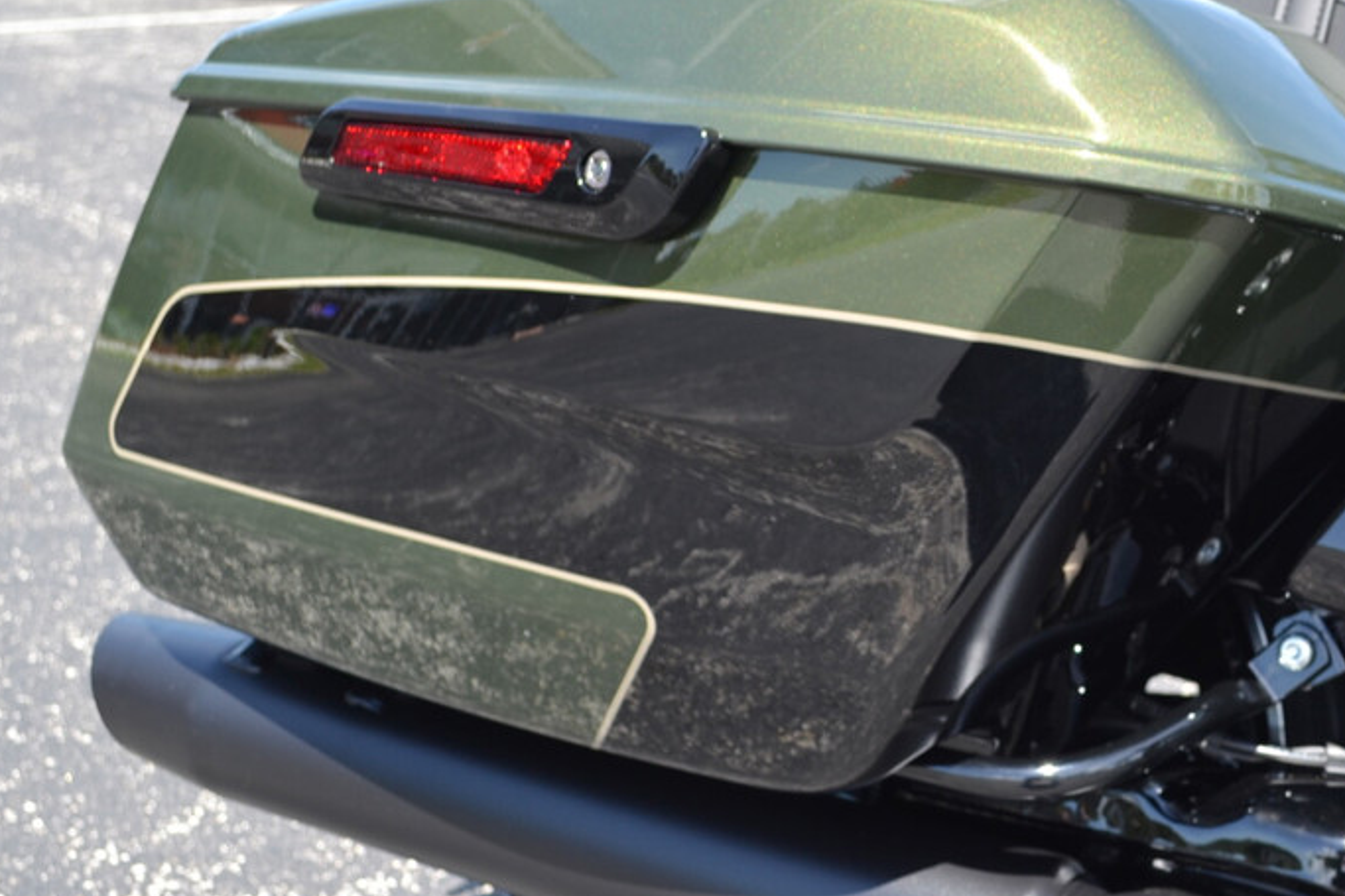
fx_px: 2166
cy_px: 547
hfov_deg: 33.5
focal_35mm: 58
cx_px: 1075
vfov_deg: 23.3
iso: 100
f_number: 6.3
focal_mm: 22
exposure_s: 1/160
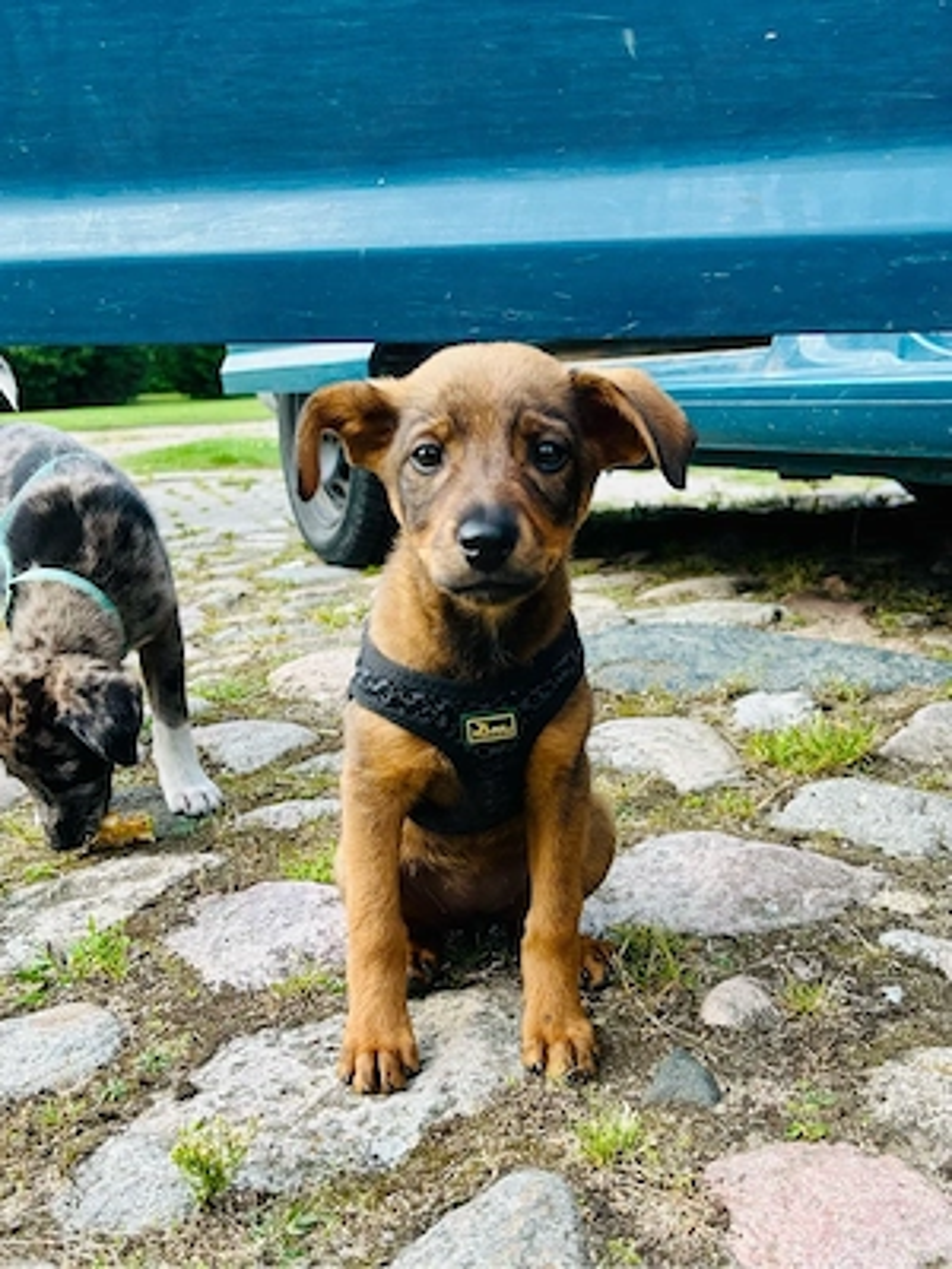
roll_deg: +1.5
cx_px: 476
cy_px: 634
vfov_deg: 67.3
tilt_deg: -10.1
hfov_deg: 53.1
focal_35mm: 26
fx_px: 953
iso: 50
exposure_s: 1/528
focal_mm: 5.7
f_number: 1.5
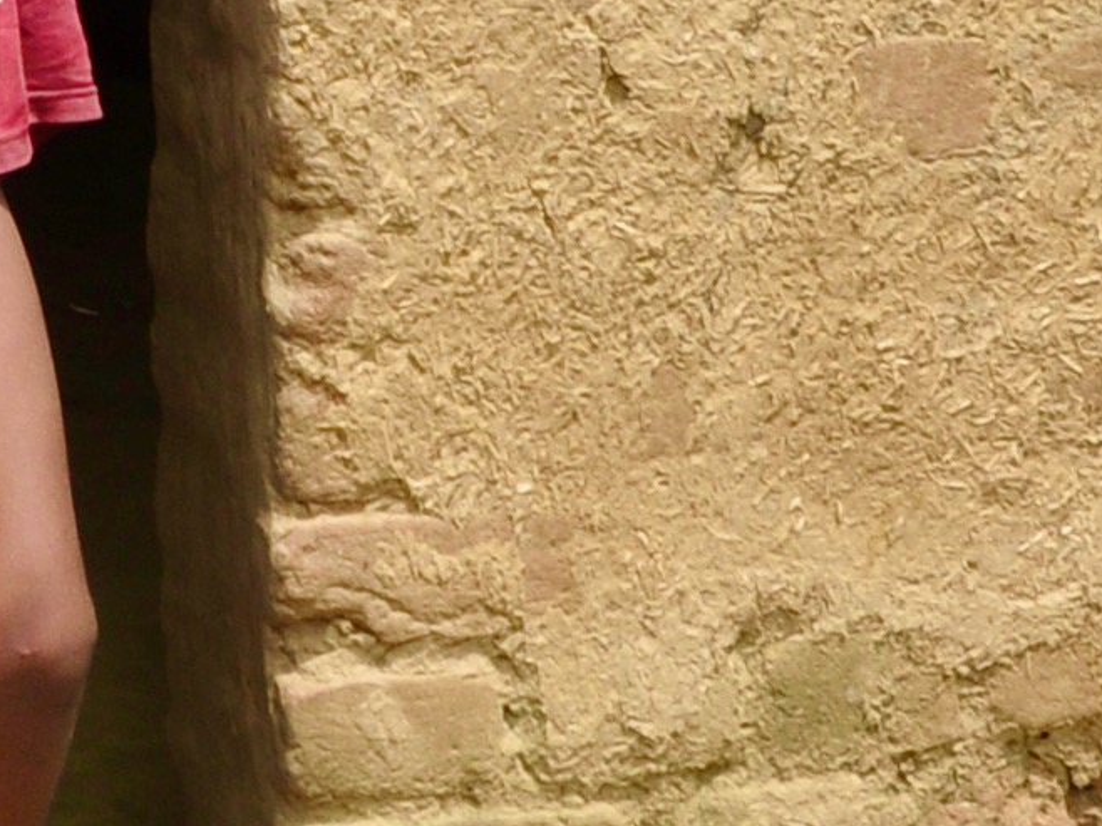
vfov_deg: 8.3
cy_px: -833
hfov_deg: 11.5
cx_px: -85
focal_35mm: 169
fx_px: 5378
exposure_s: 1/200
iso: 200
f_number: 10
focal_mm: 18
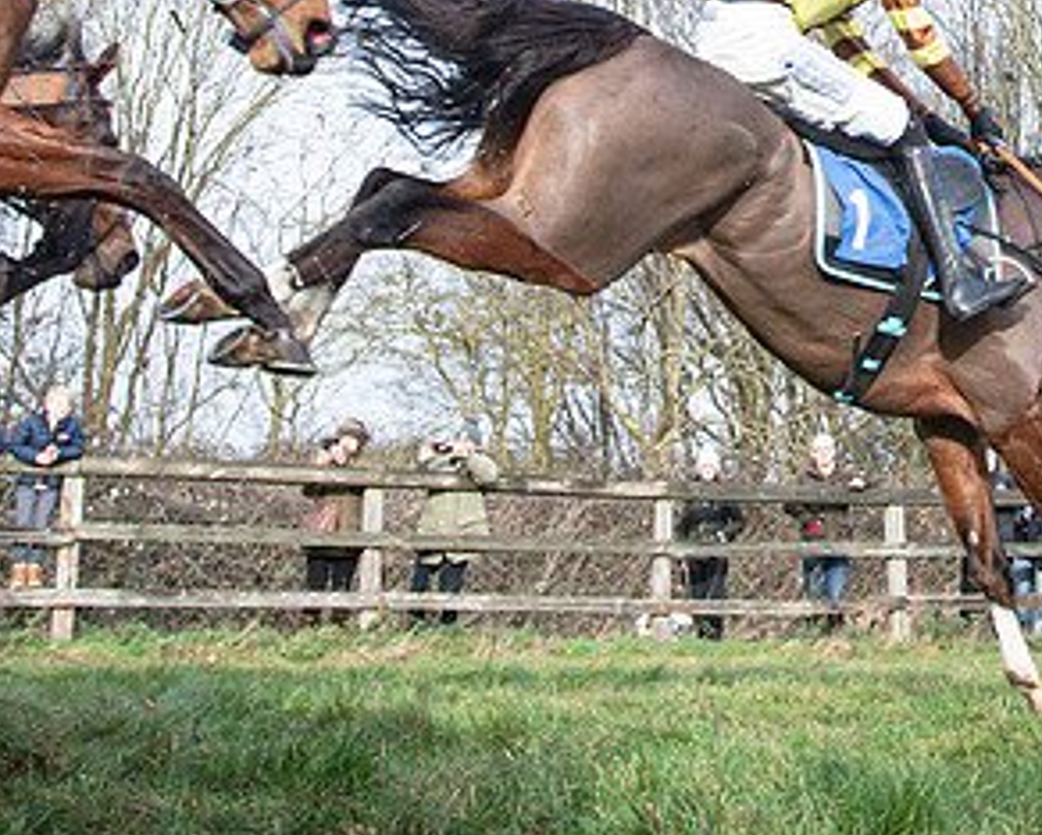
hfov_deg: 28.6
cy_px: -104
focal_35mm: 64
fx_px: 1975
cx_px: 901
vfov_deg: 22.4
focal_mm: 19
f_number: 8
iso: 2000
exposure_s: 1/1250
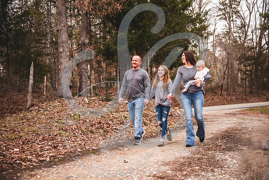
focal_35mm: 44
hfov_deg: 44.5
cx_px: 134
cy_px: 90
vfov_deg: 30.5
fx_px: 329
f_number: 2.8
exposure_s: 1/250
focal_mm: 44
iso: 400
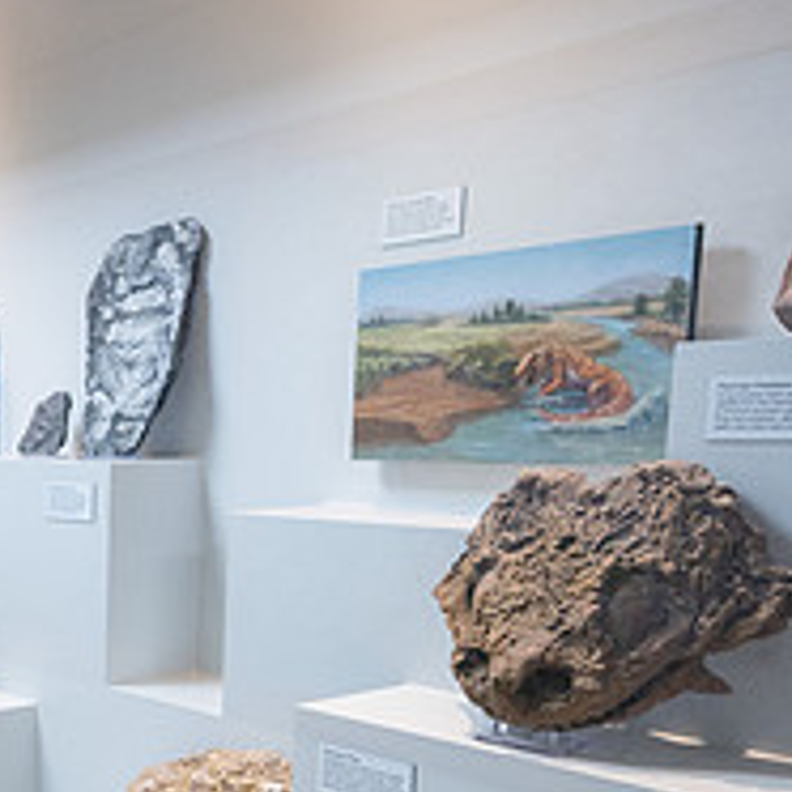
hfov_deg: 28.9
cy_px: 603
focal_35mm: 45
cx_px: -290
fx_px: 1165
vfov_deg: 36.6
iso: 800
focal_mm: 17
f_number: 4
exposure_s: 1/160
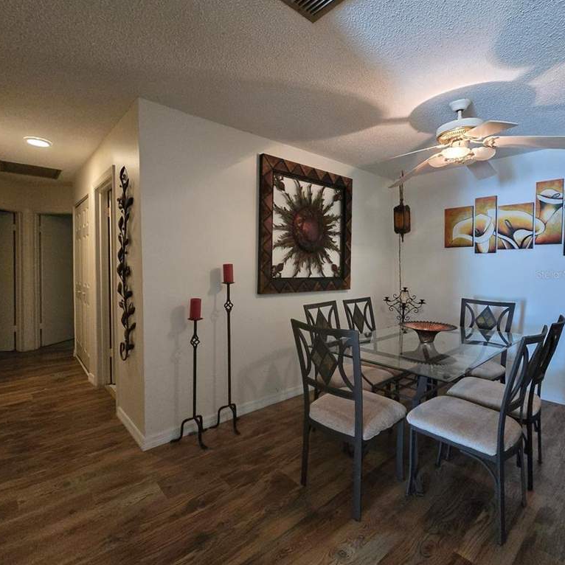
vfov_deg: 87.4
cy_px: 274
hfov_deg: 87.4
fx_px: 295
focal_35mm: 16
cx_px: 288
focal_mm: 2.2
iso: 1250
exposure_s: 1/60
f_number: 2.2
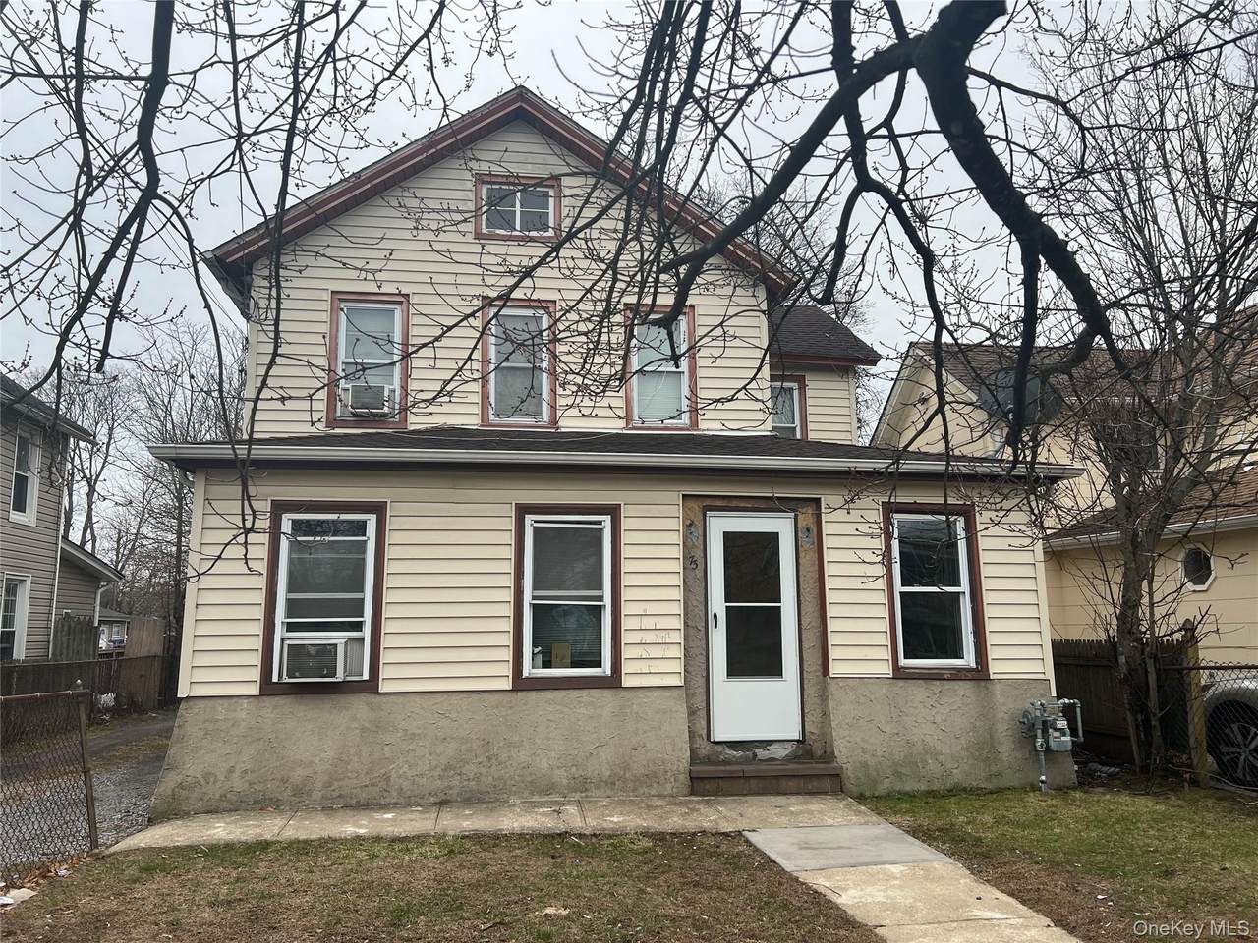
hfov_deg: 67.3
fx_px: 945
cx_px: 629
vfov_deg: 53.1
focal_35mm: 26
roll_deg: +0.8
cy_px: 472
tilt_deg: +9.4
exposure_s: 1/769
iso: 50
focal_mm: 5.7
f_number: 1.5
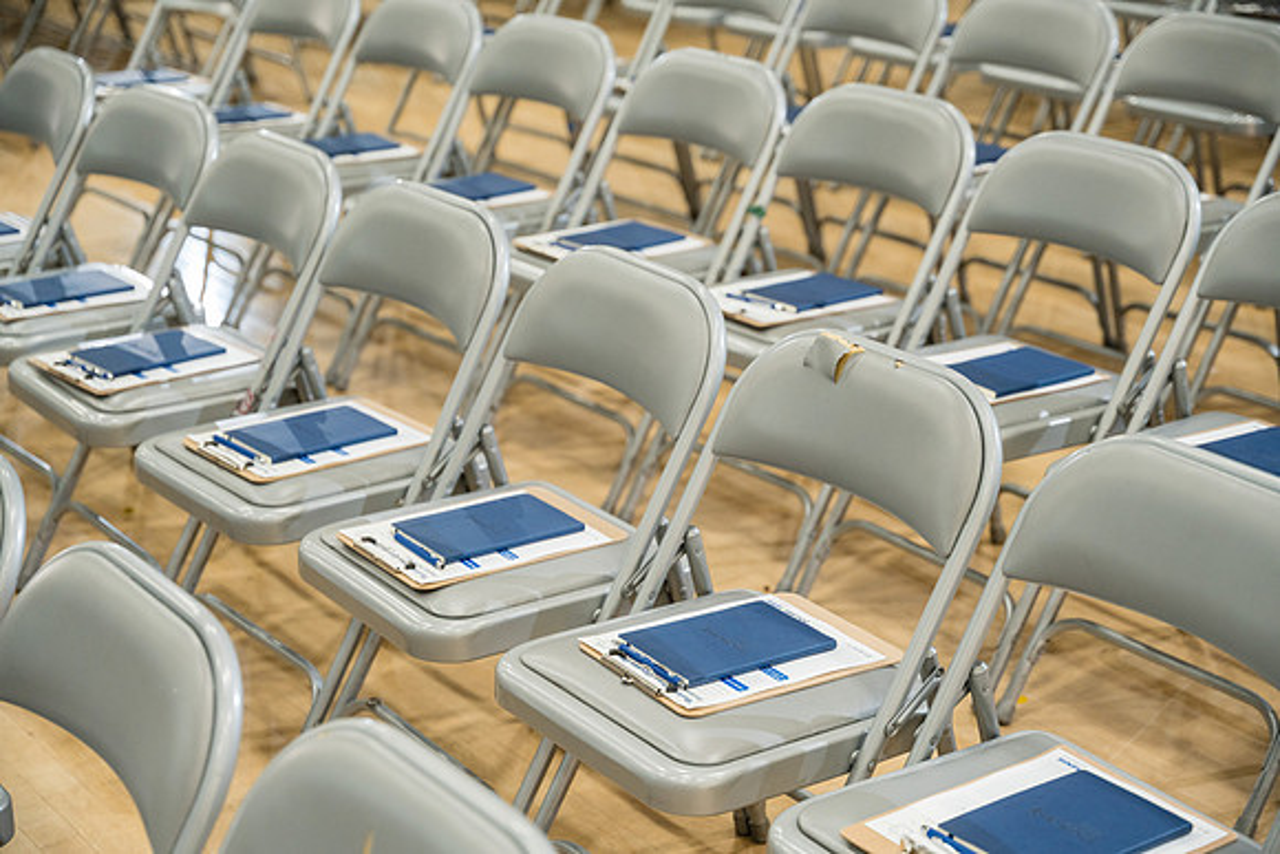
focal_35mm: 61
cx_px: 640
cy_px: 427
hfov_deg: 33.0
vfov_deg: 22.3
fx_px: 2162
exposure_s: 1/250
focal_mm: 60.8
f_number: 2.8
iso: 1600
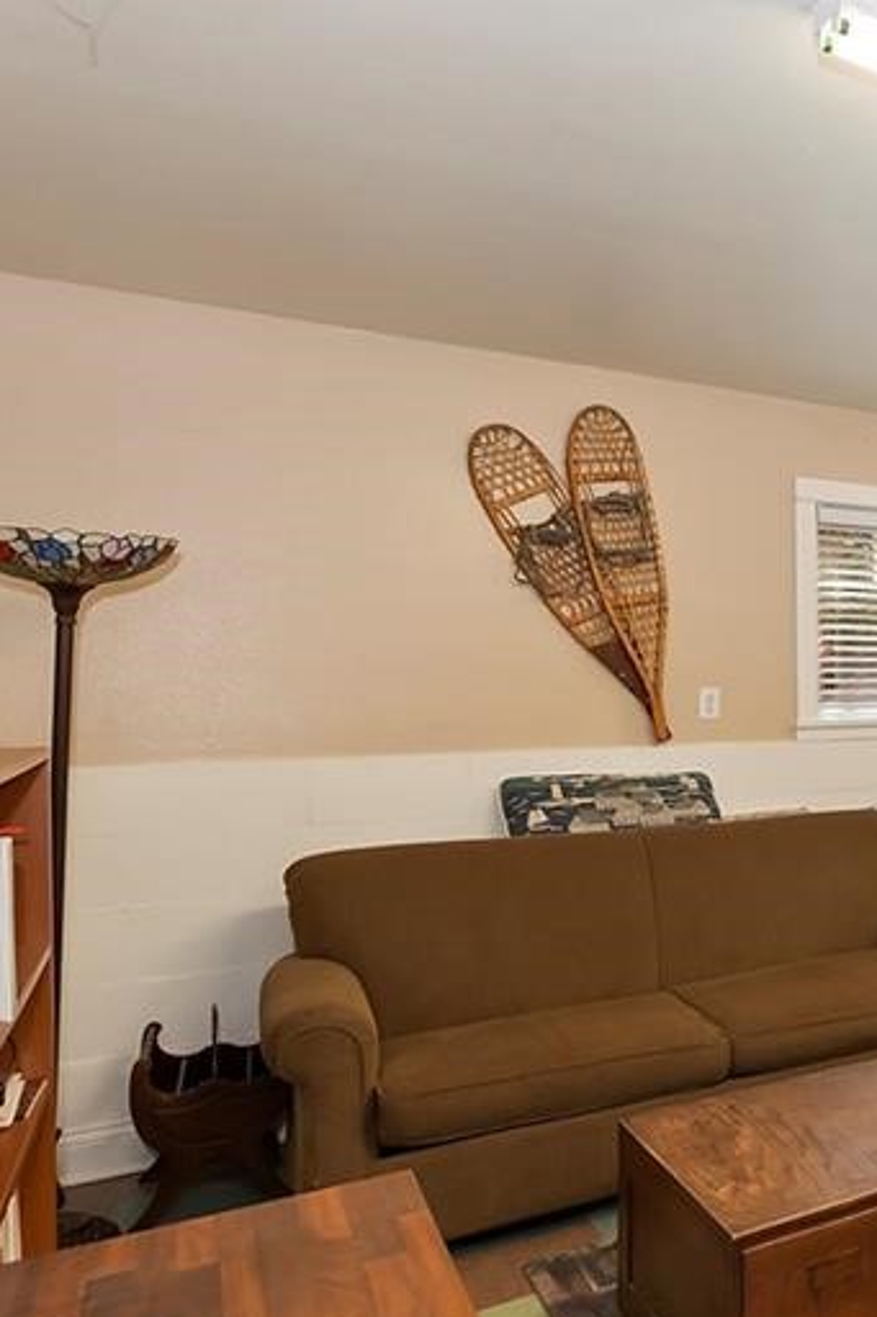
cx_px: 1188
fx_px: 1097
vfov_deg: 61.9
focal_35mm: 30
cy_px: 625
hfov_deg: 31.4
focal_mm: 10
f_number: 8
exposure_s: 1/30
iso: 400
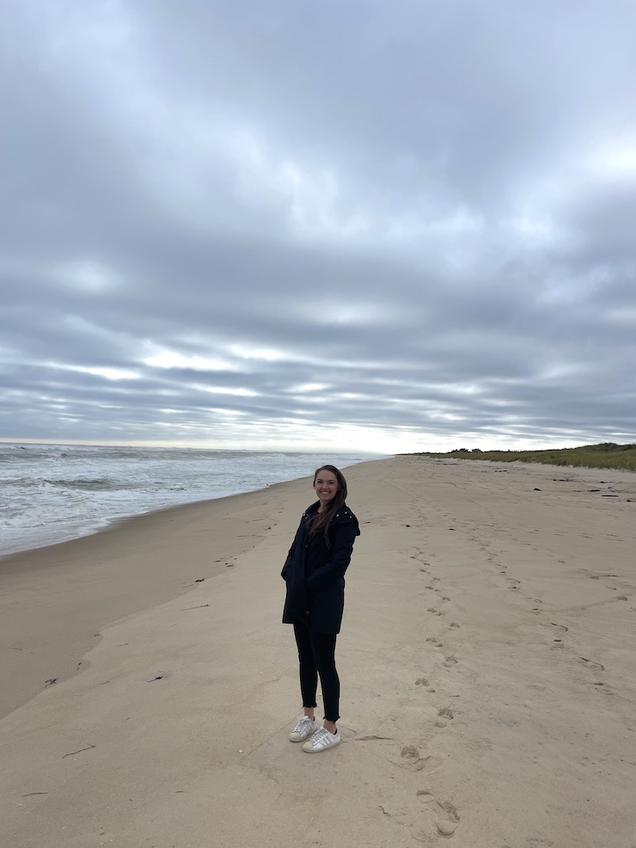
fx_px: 661
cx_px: 326
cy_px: 439
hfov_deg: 51.4
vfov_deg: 65.3
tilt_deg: +1.4
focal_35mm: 27
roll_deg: -1.4
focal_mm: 4.2
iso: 32
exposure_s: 1/5291
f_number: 1.6
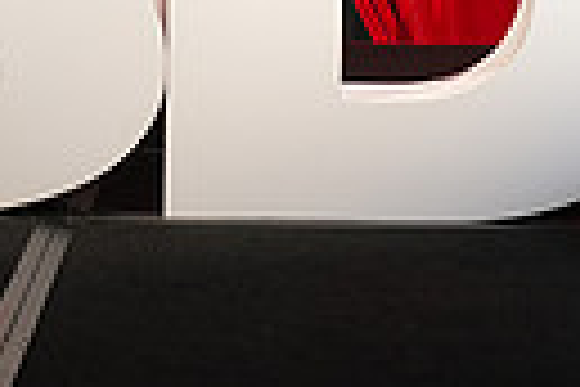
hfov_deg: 18.9
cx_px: 216
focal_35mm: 108
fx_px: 1740
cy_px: -317
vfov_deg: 11.7
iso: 1000
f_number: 5
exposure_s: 1/160
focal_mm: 24
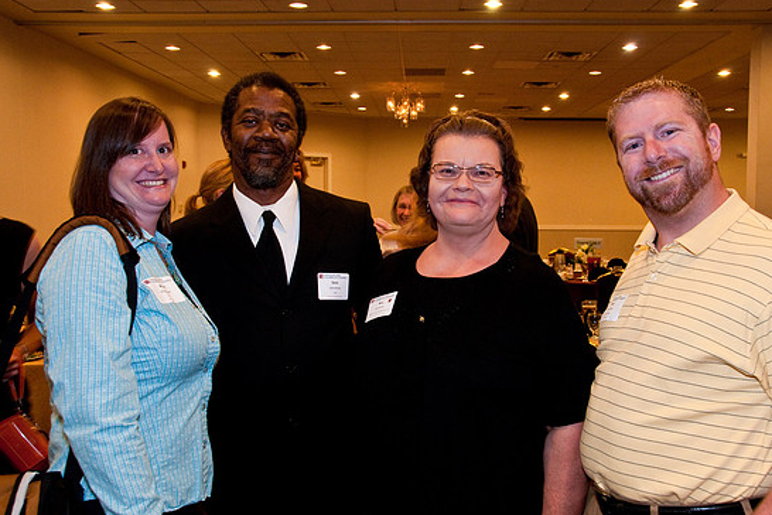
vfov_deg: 37.9
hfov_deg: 54.4
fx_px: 750
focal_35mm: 35
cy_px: 253
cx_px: 404
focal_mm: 22
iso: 640
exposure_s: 1/30
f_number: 6.3
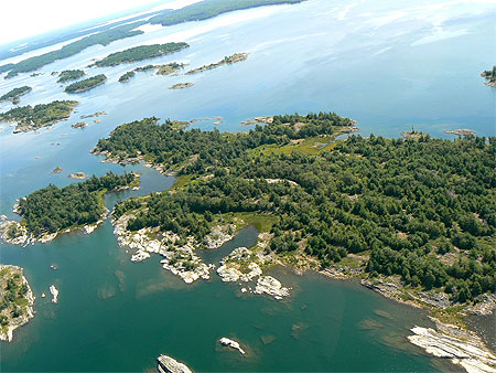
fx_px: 530
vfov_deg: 38.7
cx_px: 248
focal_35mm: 37
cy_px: 186
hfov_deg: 50.1
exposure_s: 1/320
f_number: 5.6
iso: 80
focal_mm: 6.2
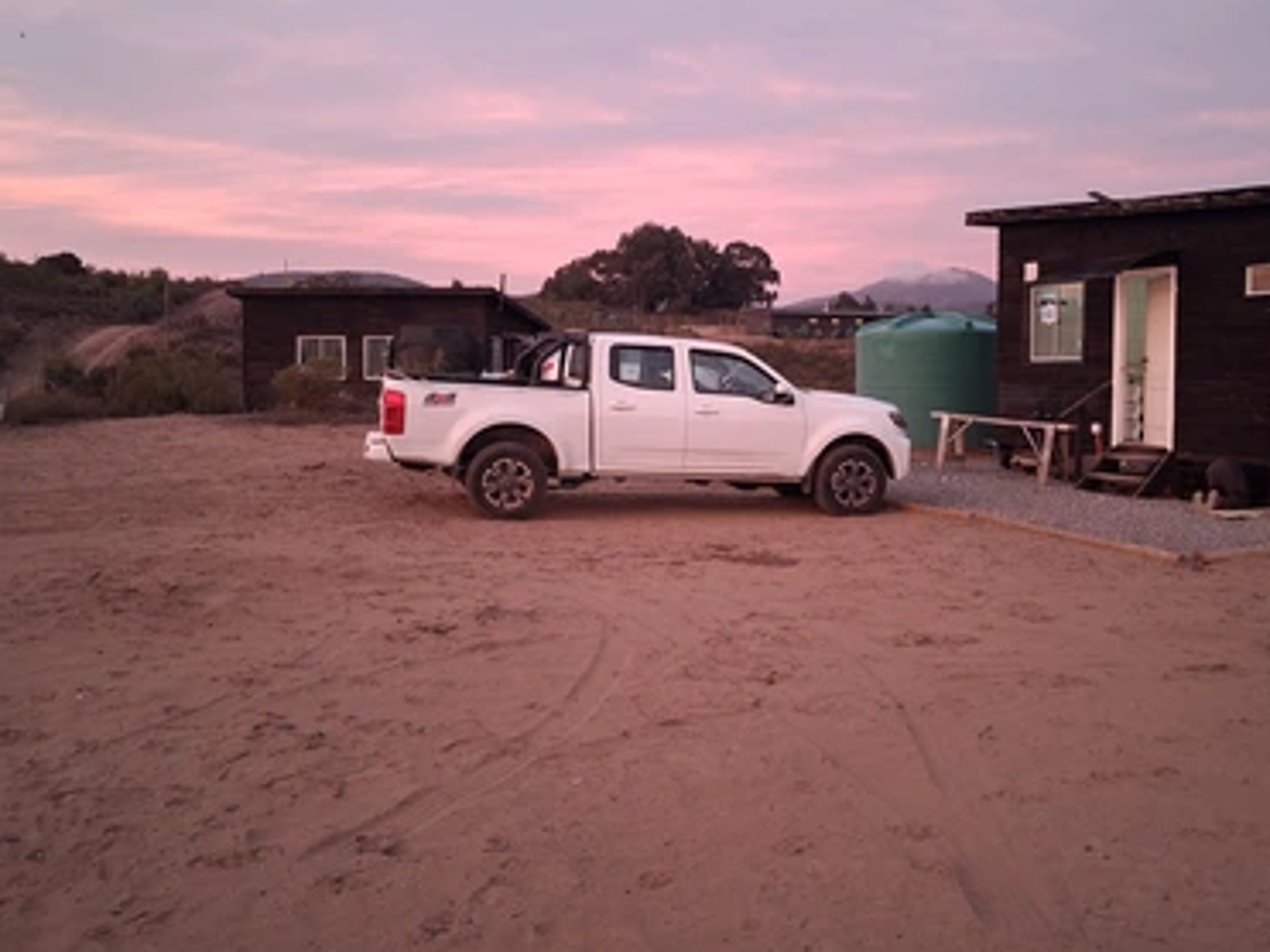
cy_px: 438
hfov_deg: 56.6
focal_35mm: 32
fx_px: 1174
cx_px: 719
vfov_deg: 44.1
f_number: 1.8
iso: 400
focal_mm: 4
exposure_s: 1/40
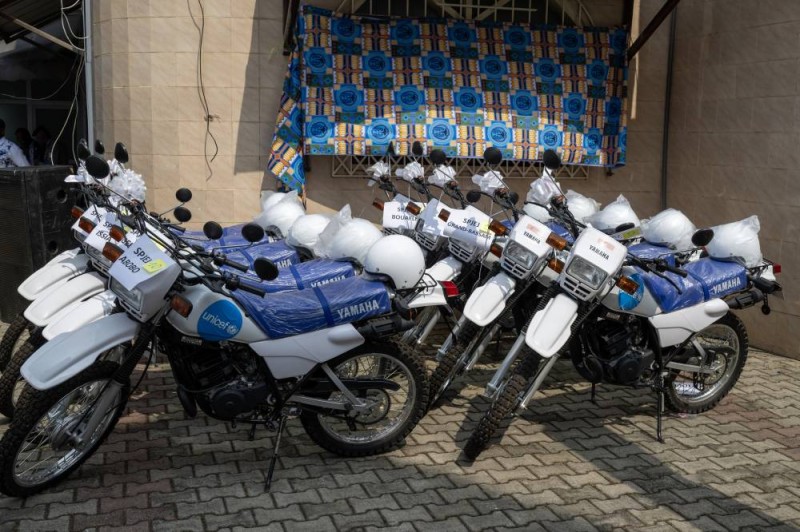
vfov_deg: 34.2
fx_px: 866
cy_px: 266
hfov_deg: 49.6
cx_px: 400
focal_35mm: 39
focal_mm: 39
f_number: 7.1
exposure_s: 1/500
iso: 100
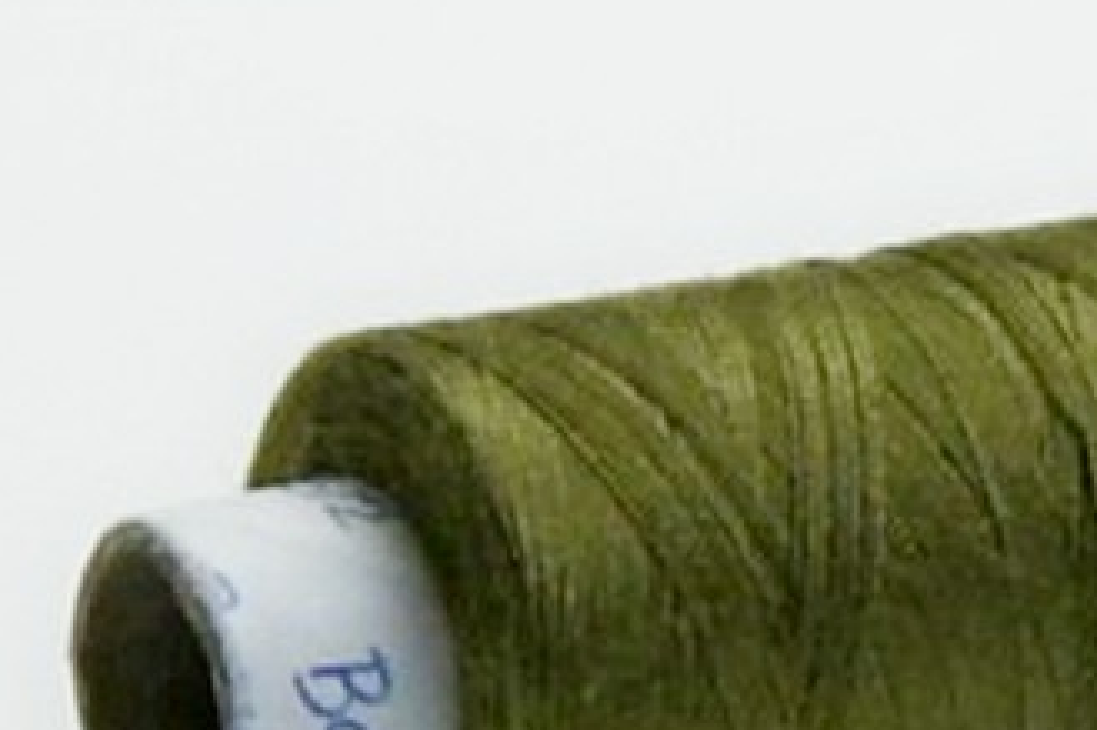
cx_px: 934
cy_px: 633
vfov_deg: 7.2
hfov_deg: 10.8
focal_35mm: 189
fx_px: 5756
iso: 200
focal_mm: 46
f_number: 5.6
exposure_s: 1/100
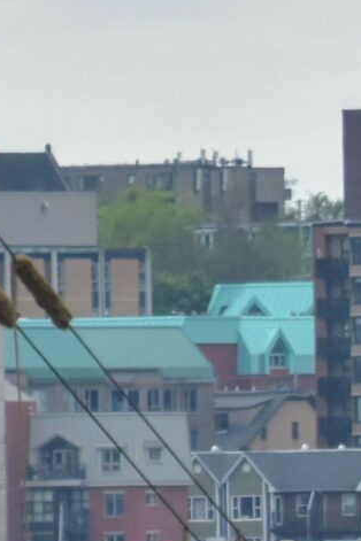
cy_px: 647
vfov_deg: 1.1
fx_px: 29449
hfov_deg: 0.7
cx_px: 1092
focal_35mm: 1958
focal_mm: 240
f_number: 6.3
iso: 1000
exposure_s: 1/2000
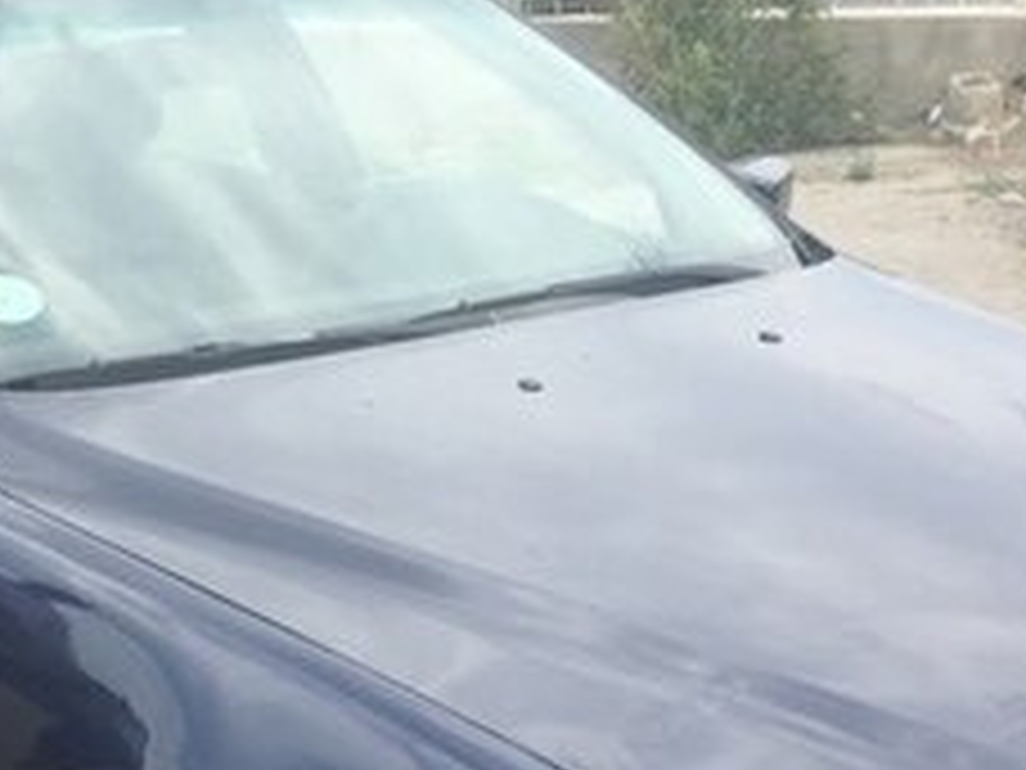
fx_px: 2490
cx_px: 202
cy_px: 885
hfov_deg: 23.0
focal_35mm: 84
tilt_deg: -23.9
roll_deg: +0.9
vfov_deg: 16.9
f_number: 2.2
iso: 32
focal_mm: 4.15
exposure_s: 1/719
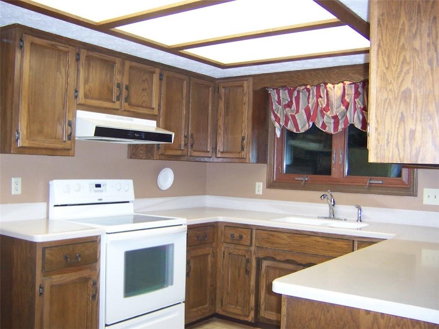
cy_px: 164
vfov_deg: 39.7
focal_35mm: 36
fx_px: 457
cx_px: 220
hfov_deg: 51.4
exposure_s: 1/60
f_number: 2.4
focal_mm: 5.6
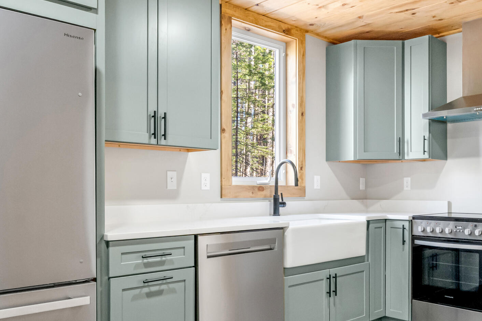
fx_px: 455
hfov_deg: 55.1
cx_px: 302
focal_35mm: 34
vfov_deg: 38.7
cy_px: 194
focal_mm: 16
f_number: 8
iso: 2500
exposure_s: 1/30
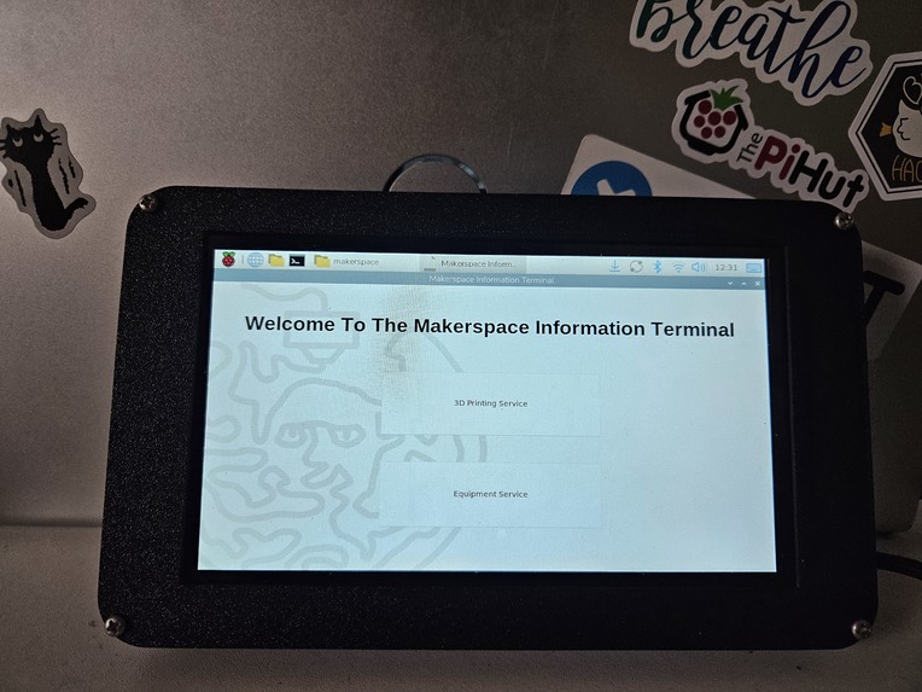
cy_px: 346
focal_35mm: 23
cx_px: 461
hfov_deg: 73.9
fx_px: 613
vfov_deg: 58.9
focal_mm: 5.4
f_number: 1.8
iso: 160
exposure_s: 1/207
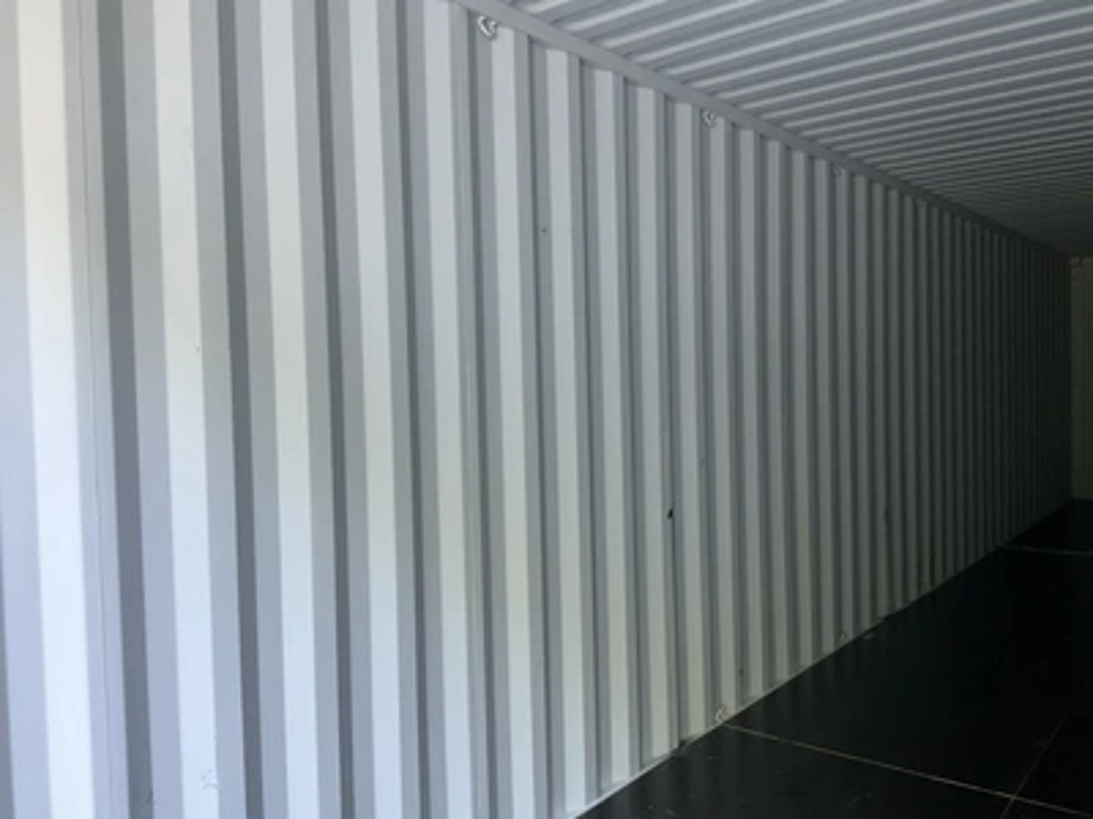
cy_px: 410
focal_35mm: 29
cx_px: 546
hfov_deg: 61.7
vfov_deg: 48.2
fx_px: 916
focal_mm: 3
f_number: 1.8
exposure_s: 1/60
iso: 125
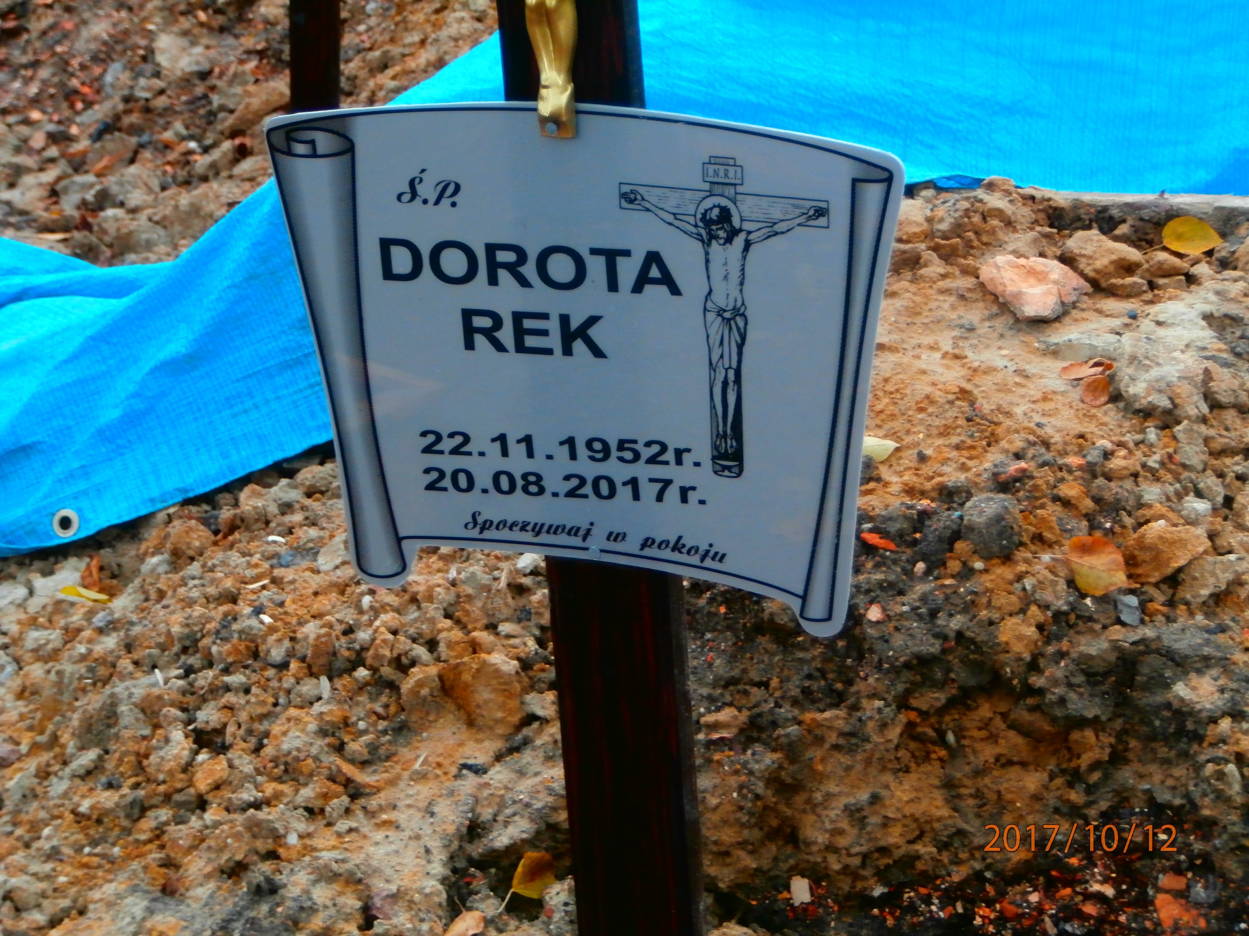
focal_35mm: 110
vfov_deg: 13.5
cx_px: 624
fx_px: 3969
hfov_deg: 17.9
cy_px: 468
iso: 200
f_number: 5.4
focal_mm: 19.54
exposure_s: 1/50
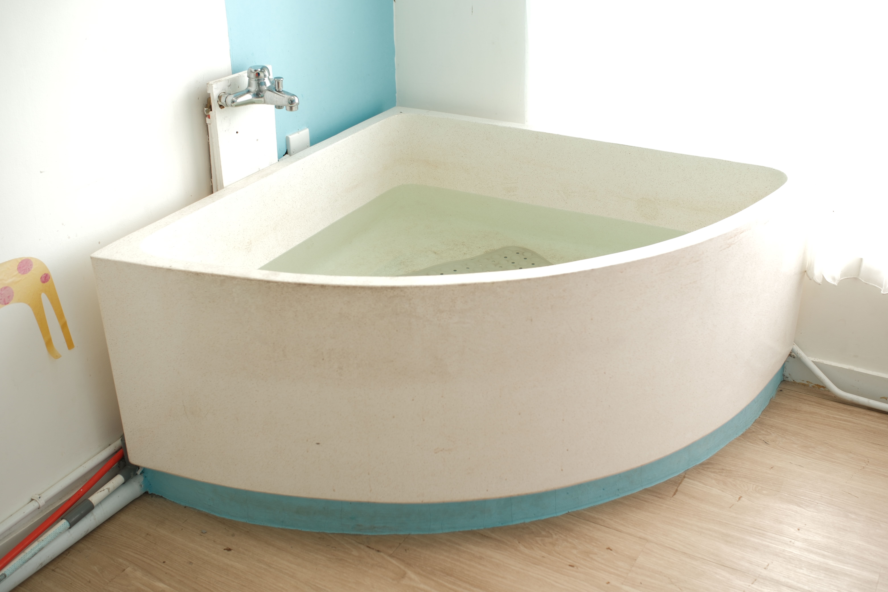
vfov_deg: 35.1
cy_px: 296
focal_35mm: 38
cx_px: 444
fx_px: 937
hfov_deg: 50.7
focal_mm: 25
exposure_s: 1/50
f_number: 2.5
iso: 80
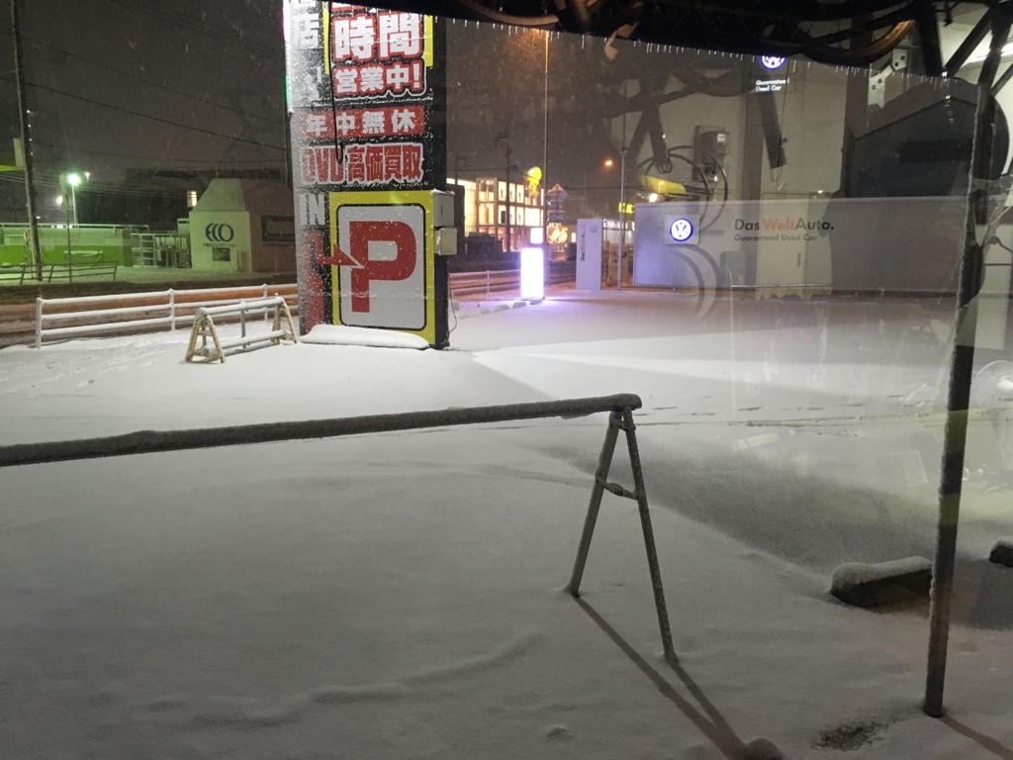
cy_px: 380
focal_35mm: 29
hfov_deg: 61.7
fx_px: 849
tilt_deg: -9.1
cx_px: 506
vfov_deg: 48.2
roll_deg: +0.1
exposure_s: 1/30
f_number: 2.2
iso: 200
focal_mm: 4.15
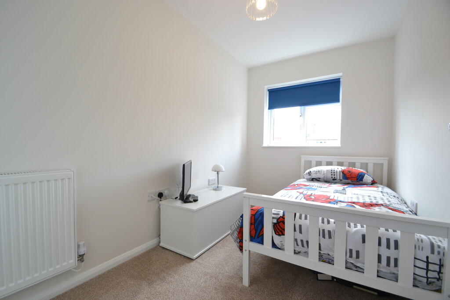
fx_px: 188
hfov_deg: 100.4
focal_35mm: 15
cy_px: 150
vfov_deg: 77.3
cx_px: 225
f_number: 5
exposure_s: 1/100
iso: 400
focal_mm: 10
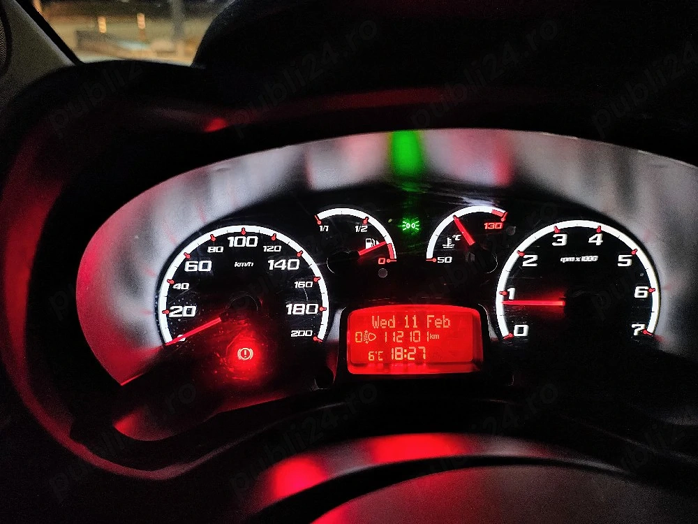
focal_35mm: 25
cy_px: 262
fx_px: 504
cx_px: 349
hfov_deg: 69.4
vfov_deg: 54.9
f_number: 1.4
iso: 3056
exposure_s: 1/20
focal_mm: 5.89
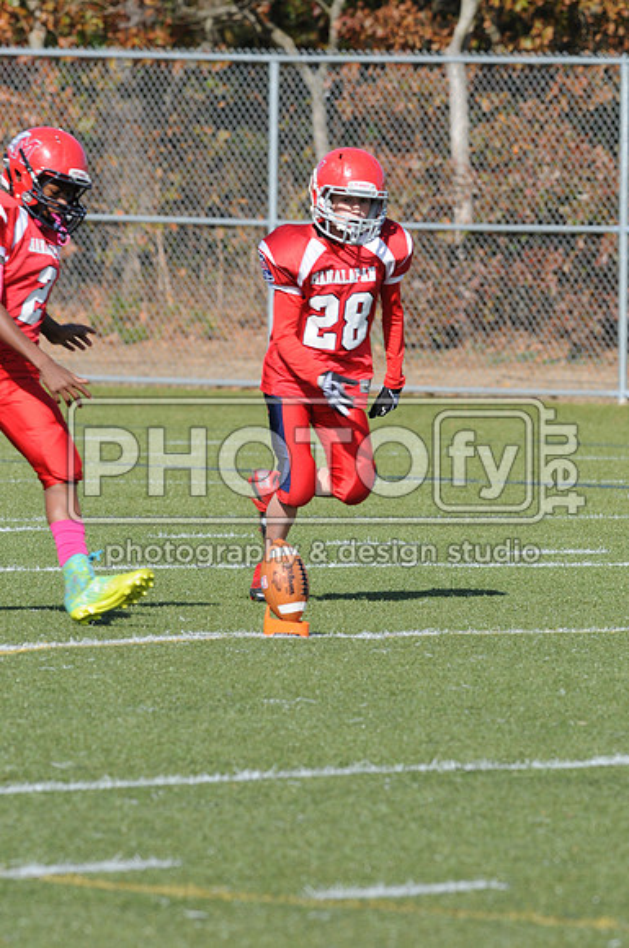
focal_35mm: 450
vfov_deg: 4.6
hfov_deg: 3.0
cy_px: 474
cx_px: 314
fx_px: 11828
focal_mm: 300
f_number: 8
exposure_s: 1/500
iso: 200
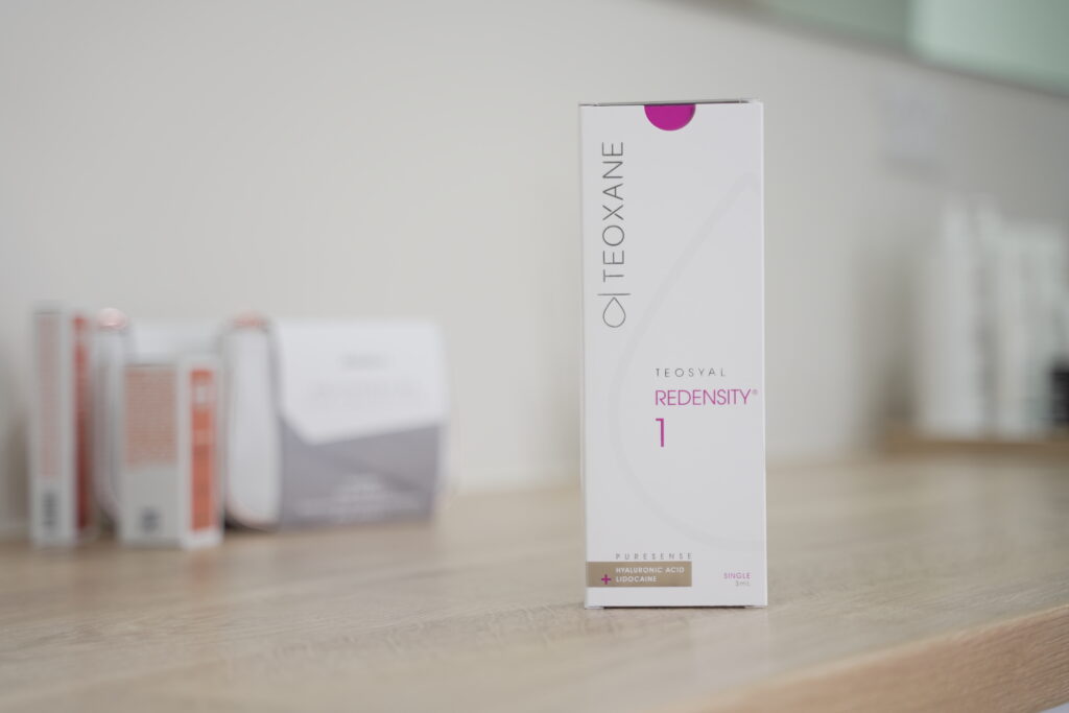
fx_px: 2019
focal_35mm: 68
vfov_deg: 20.0
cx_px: 534
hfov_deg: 29.7
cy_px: 356
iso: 640
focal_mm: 68
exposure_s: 1/125
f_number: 3.2
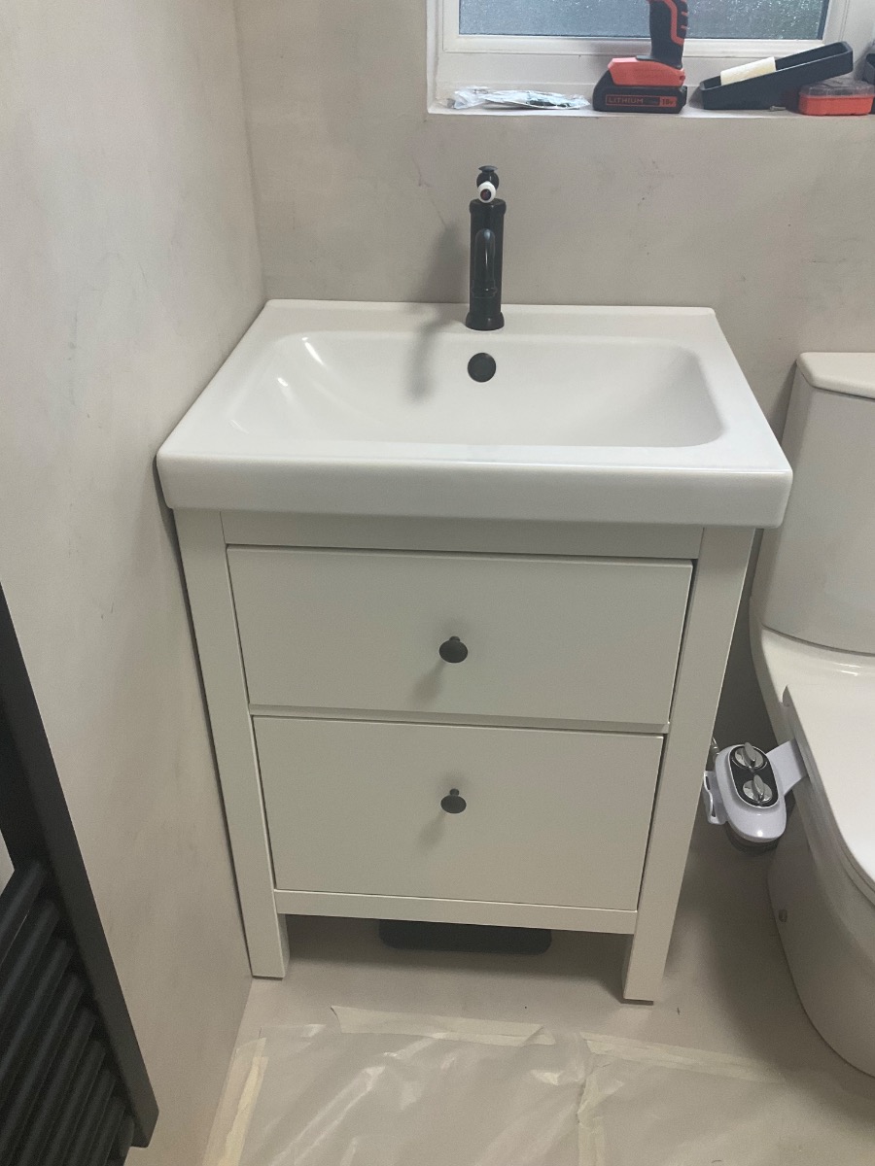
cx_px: 438
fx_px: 977
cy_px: 583
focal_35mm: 29
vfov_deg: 61.7
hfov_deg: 48.2
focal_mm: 3
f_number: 1.8
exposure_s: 1/50
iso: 64
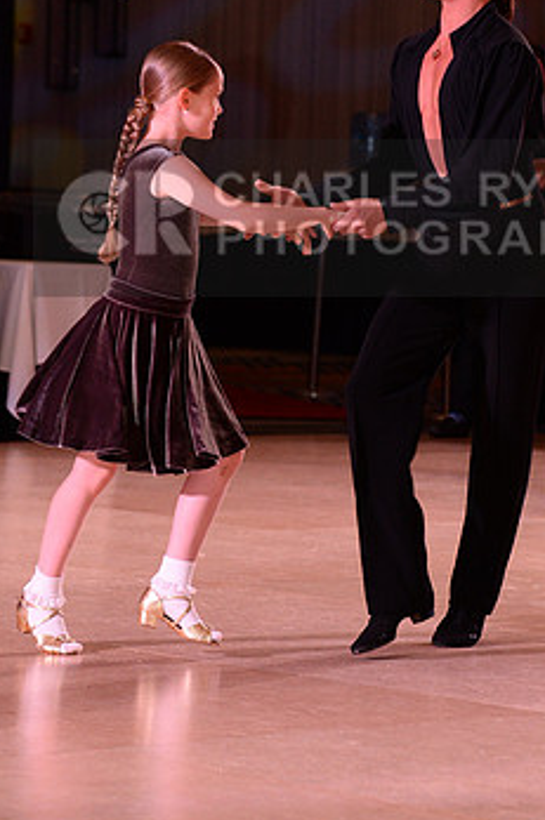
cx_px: 360
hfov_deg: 6.8
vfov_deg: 10.3
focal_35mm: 200
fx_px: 4555
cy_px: 219
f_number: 5.6
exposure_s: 1/250
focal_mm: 120
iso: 2500
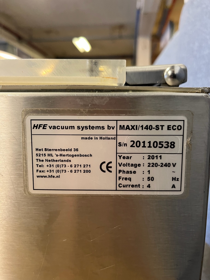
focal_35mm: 26
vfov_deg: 67.3
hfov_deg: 53.1
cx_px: 105
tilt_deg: -9.7
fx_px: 210
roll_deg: -0.2
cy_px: 140
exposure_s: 1/50
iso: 200
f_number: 1.6
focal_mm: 5.1
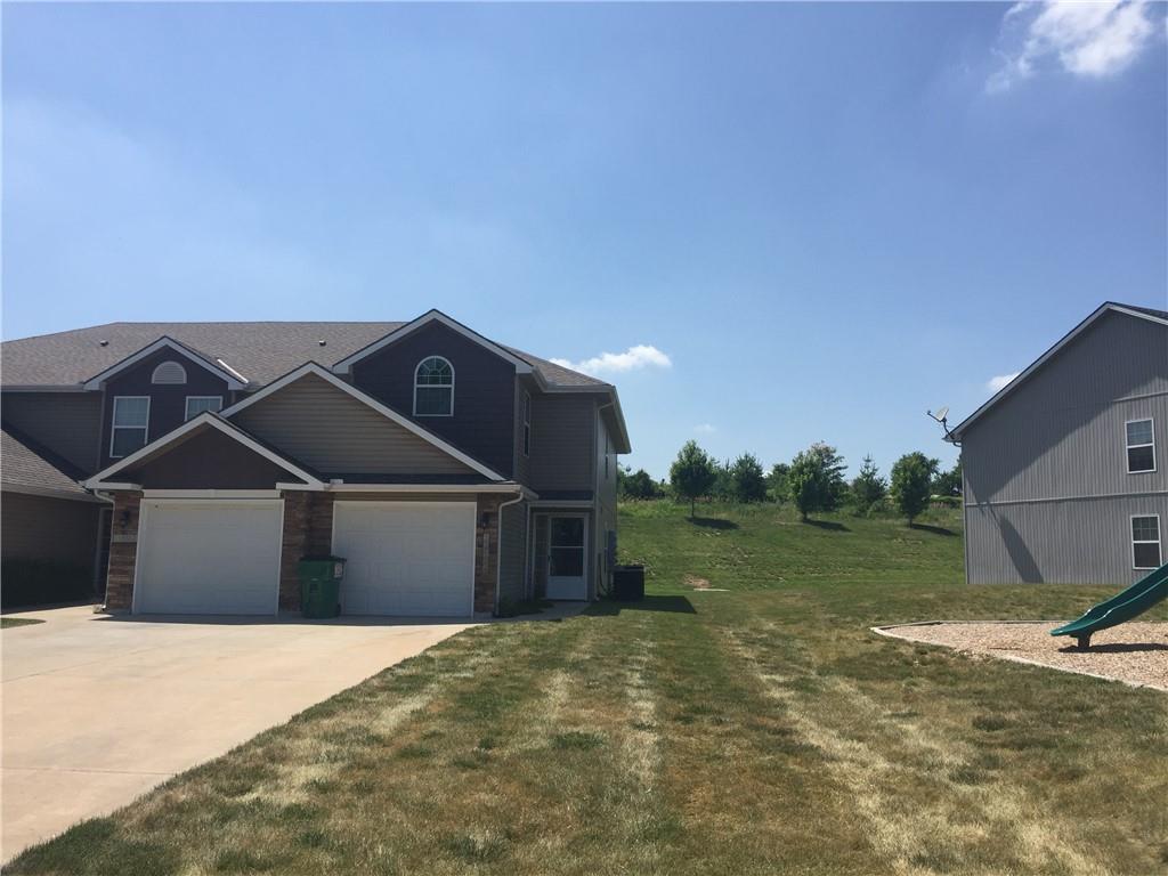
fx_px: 979
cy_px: 438
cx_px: 584
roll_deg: -1.4
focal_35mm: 29
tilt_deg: +7.5
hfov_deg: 61.7
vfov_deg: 48.2
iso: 32
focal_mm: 4.15
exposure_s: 1/2475
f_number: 2.2
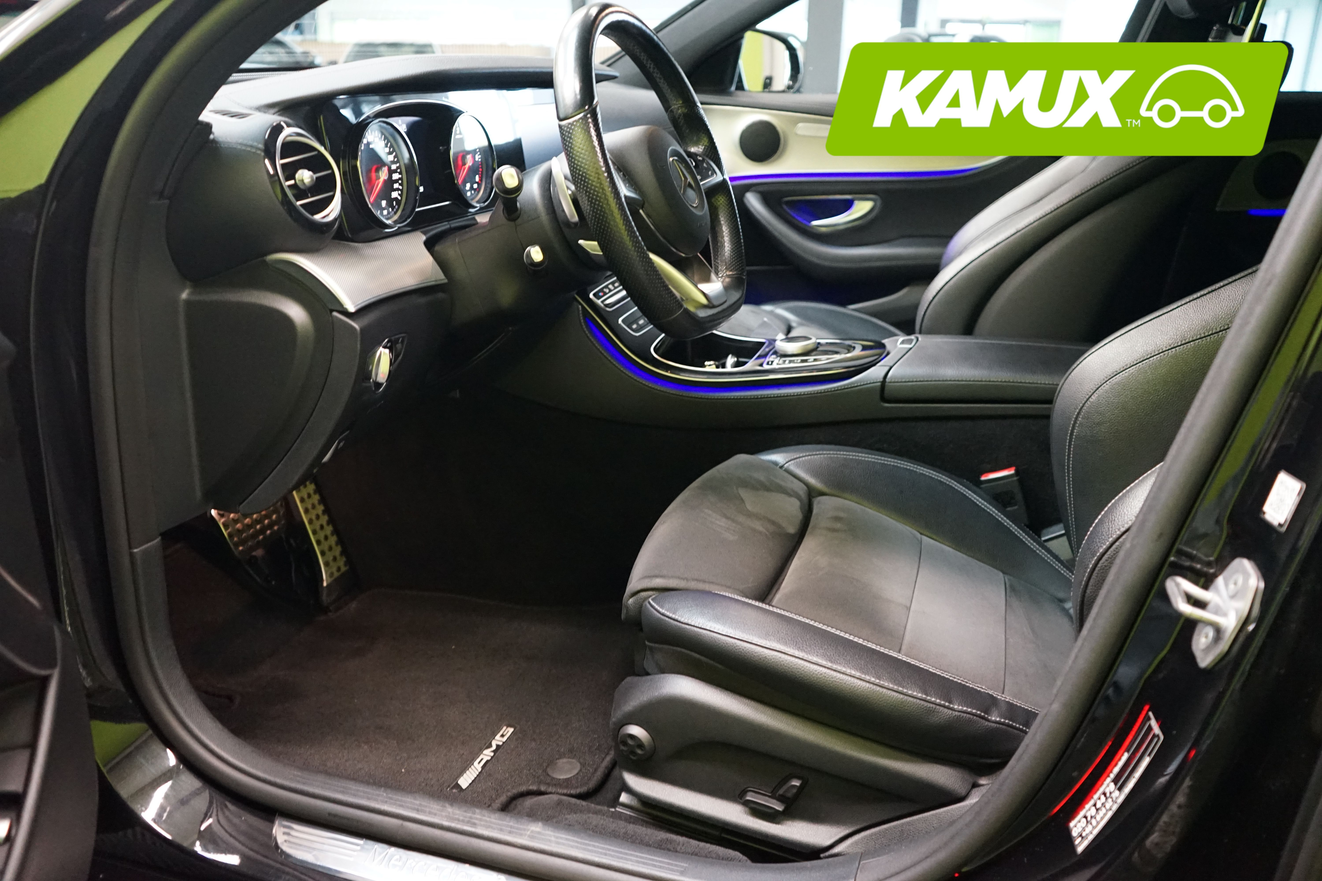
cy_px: 440
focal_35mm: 28
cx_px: 661
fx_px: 1028
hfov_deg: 65.5
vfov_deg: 46.4
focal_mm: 28
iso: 5000
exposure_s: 1/30
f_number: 3.5
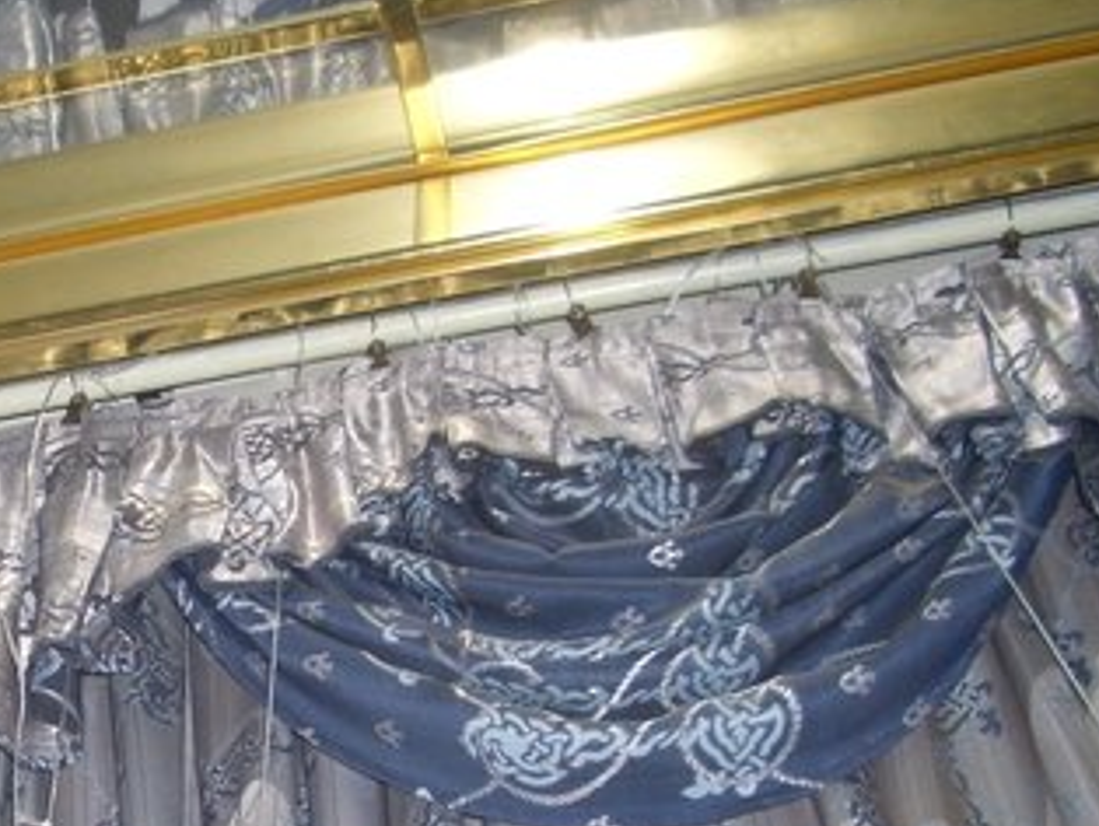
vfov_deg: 21.2
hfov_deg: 27.2
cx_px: 112
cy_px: 621
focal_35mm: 69
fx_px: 2192
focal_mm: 5.8
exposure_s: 1/60
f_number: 2.6
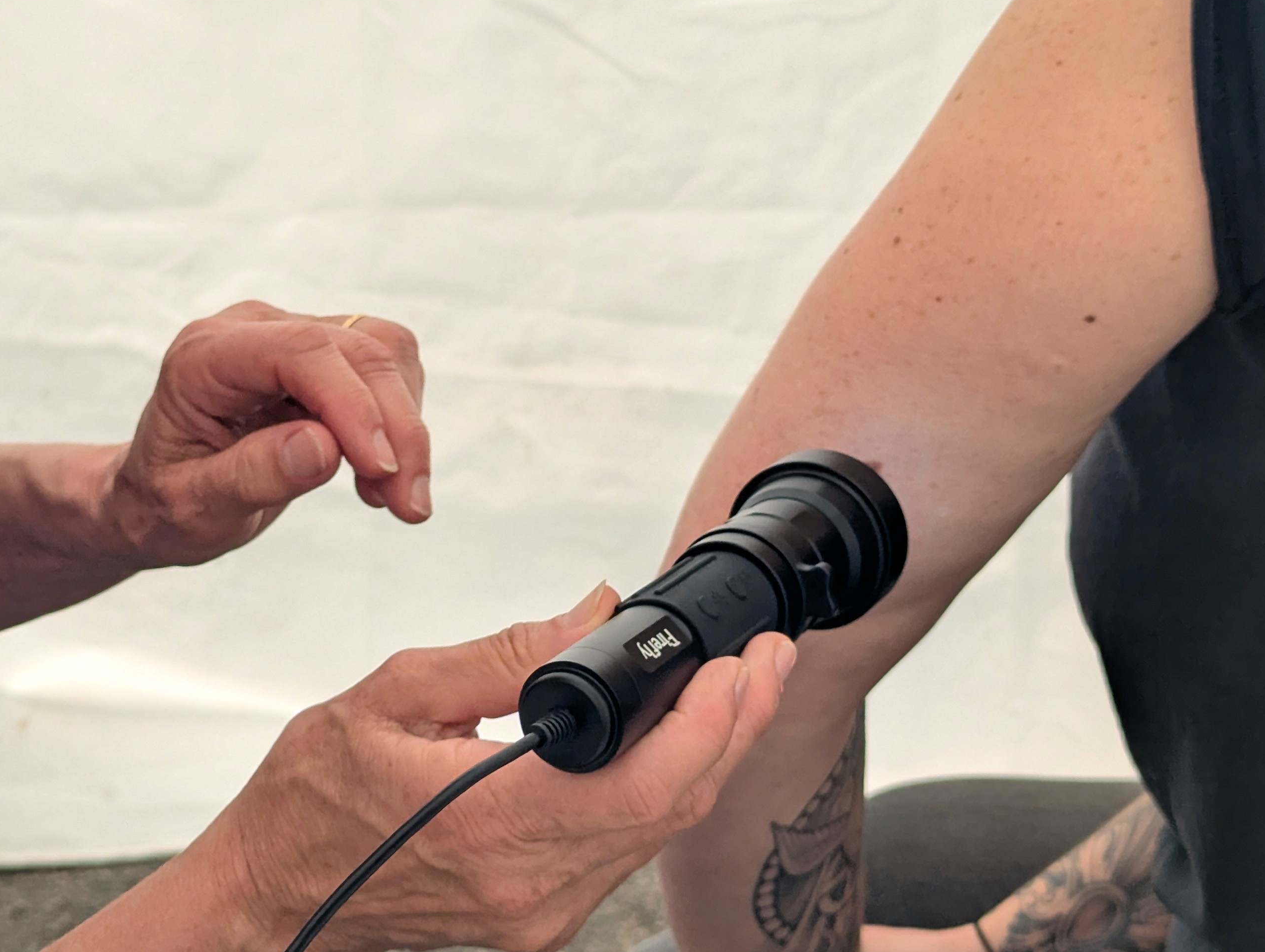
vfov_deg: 19.1
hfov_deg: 25.3
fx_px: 2818
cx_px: 535
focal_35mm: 77
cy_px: 327
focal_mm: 6.81
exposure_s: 1/986
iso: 66
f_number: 1.85
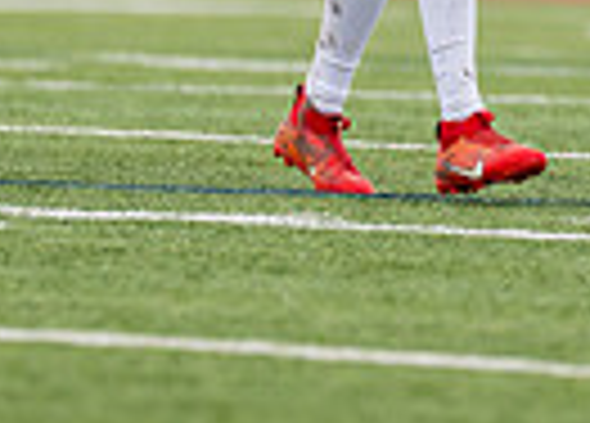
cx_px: 507
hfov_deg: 1.7
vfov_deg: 1.2
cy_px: -383
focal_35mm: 1196
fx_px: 20072
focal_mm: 200
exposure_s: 1/2000
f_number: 2.8
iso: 320
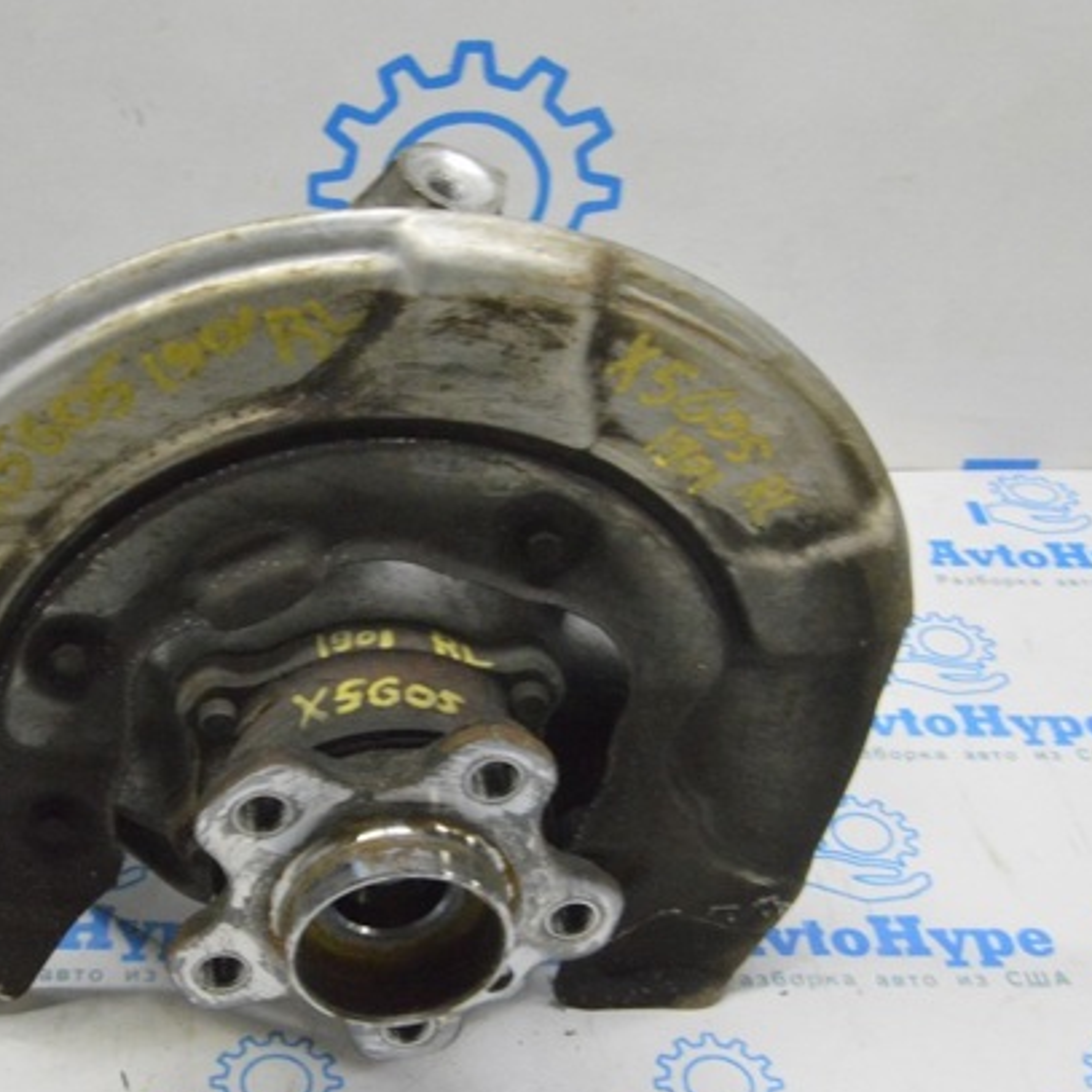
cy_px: 565
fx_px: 1856
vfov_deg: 32.8
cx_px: 354
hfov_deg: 32.5
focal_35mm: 52
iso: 6400
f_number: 20
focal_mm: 26
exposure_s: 1/20
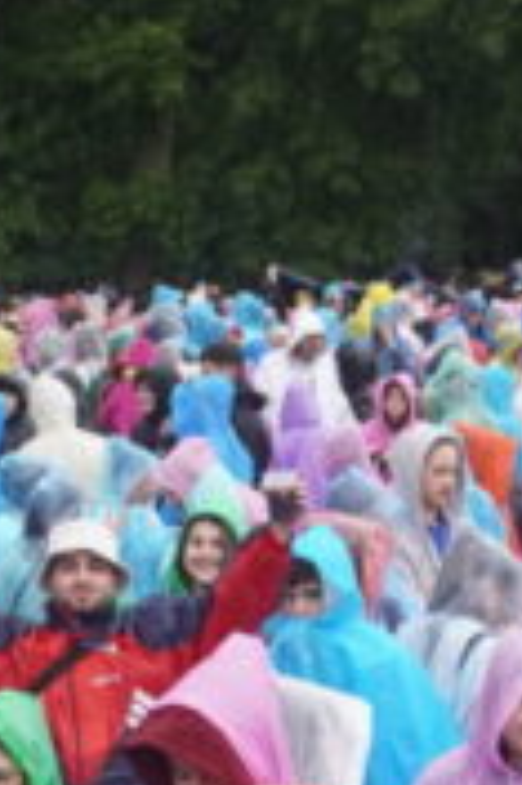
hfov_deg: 10.4
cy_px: 812
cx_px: 433
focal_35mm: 131
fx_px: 2855
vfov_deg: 15.3
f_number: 4
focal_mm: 20
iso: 250
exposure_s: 1/160
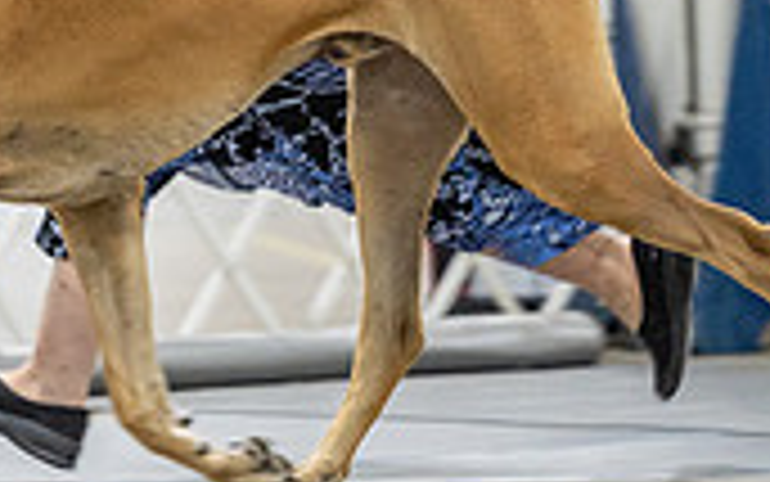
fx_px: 13561
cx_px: -50
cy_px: -205
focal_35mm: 646
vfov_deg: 2.0
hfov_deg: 3.2
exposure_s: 1/200
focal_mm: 187
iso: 2500
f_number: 2.8
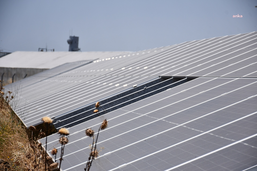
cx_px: 128
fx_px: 1071
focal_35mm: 150
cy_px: 86
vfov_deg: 9.1
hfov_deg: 13.7
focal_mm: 100
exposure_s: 1/4000
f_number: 6.3
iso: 400
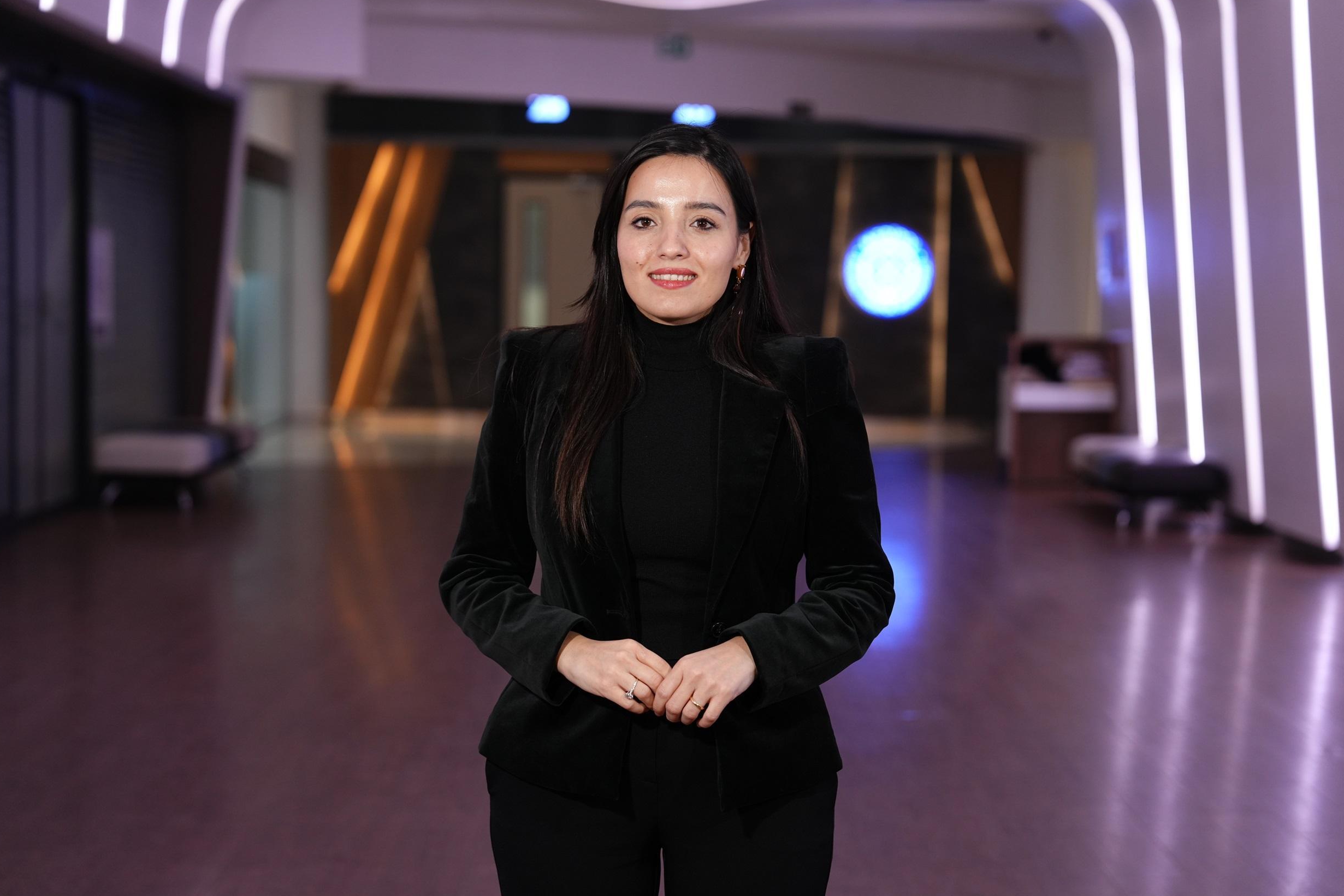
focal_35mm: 71
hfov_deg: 28.5
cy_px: 448
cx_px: 674
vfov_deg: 19.2
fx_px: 2651
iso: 640
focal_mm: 70
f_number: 2.8
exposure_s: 1/60
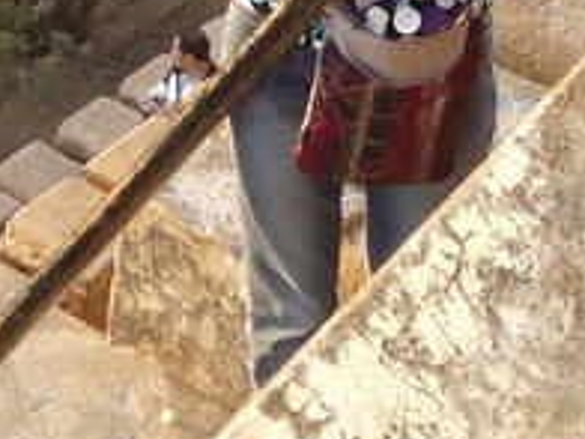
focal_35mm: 241
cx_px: 87
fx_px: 4073
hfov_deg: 8.2
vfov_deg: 6.1
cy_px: -340
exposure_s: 1/50
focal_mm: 7.3
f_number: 4.1
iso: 100
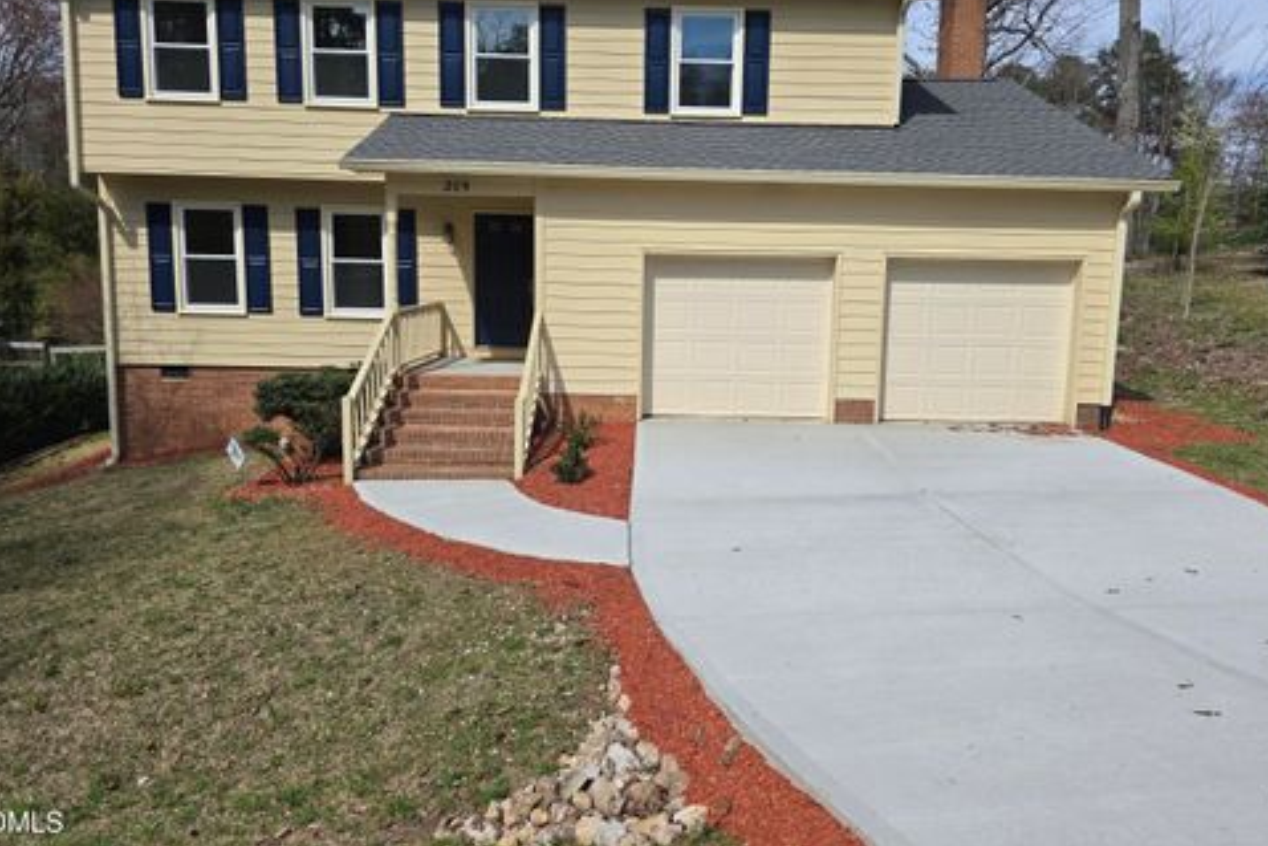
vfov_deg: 51.2
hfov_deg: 71.5
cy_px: 370
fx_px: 881
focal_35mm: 25
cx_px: 647
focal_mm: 6.3
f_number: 1.7
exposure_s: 1/1099
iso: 12
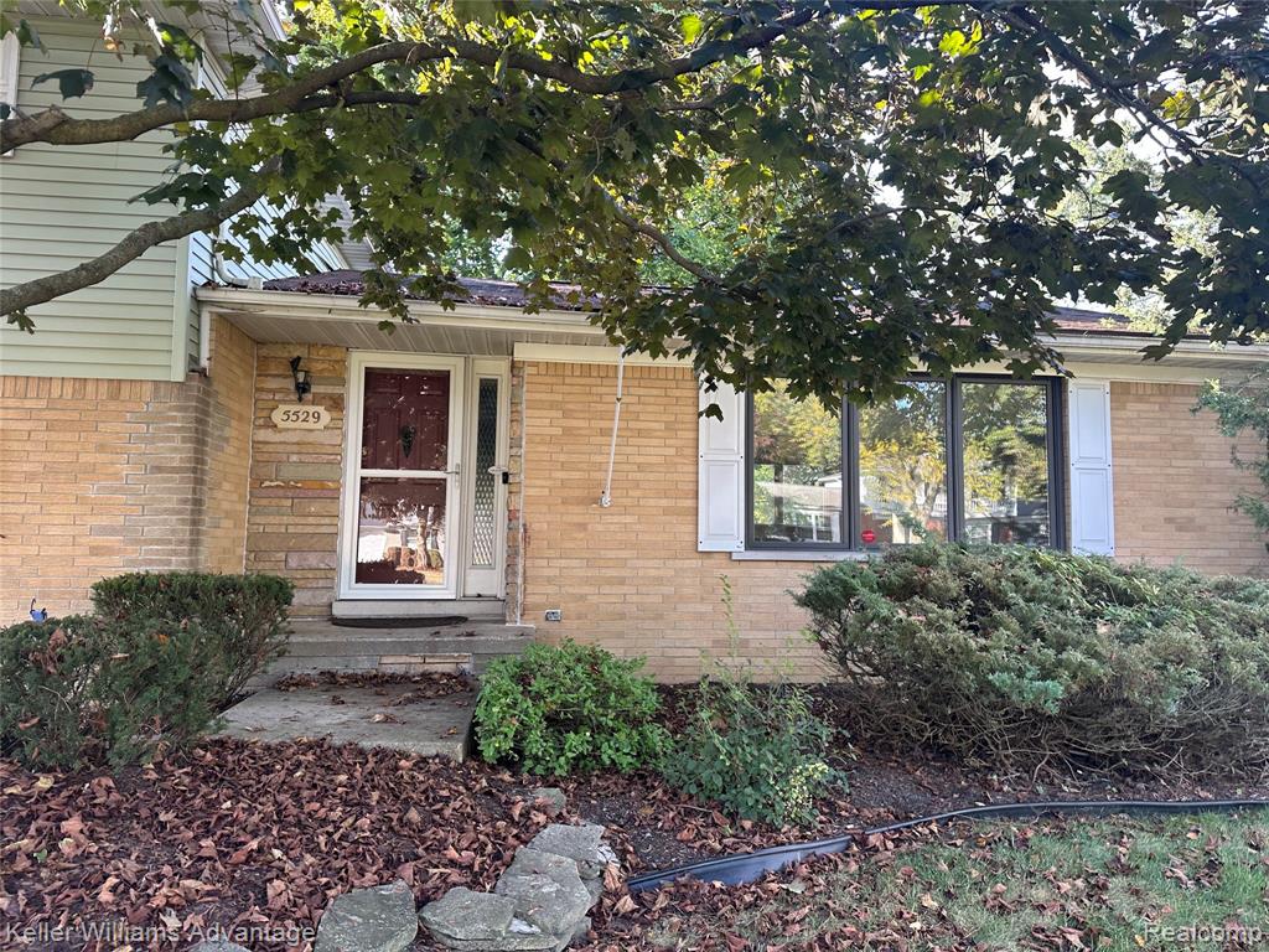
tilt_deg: +2.4
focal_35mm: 24
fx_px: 880
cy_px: 476
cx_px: 634
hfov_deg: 71.6
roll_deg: +1.3
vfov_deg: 56.8
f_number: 1.78
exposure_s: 1/121
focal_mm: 6.86
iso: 80
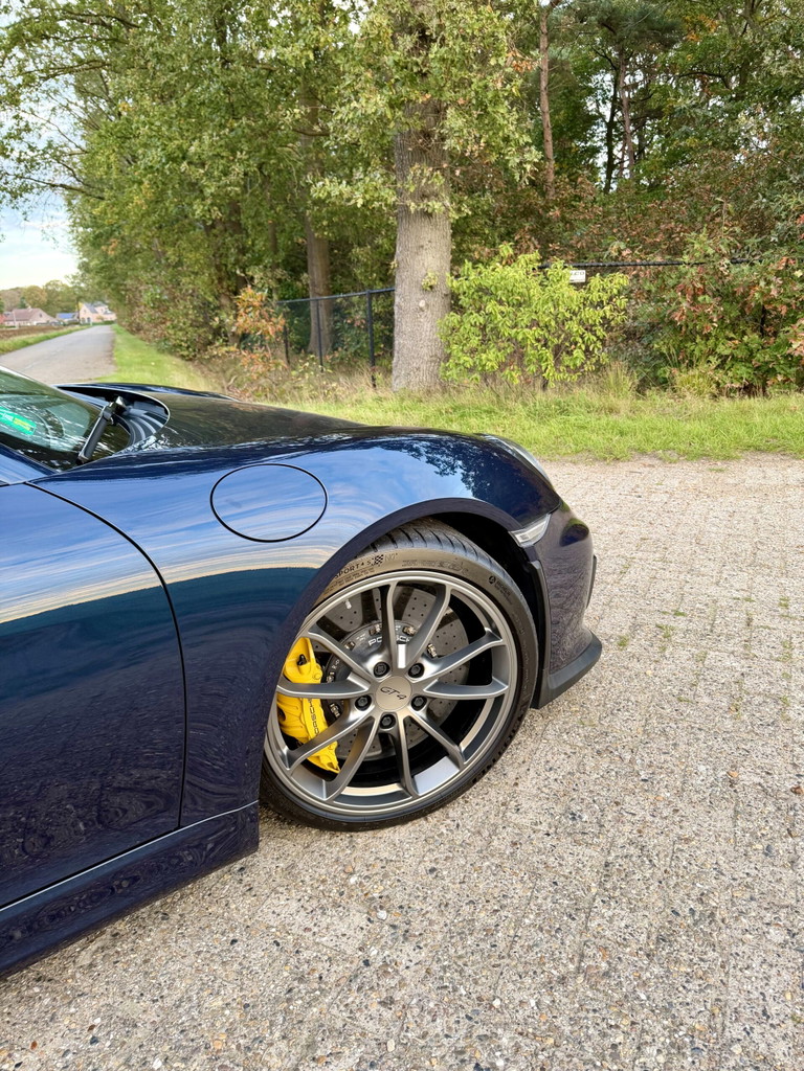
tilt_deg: -17.4
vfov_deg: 71.6
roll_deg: +1.3
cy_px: 536
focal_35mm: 24
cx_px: 402
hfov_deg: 56.8
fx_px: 743
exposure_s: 1/121
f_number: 1.78
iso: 125
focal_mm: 6.76
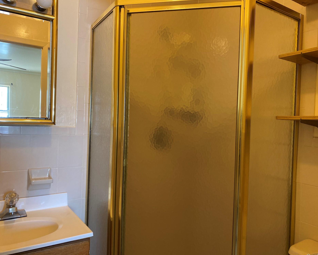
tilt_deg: -0.7
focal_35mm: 28
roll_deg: -2.8
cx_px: 166
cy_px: 128
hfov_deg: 62.2
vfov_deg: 51.5
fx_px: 264
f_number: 1.8
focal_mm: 4.25
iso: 200
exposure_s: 1/60
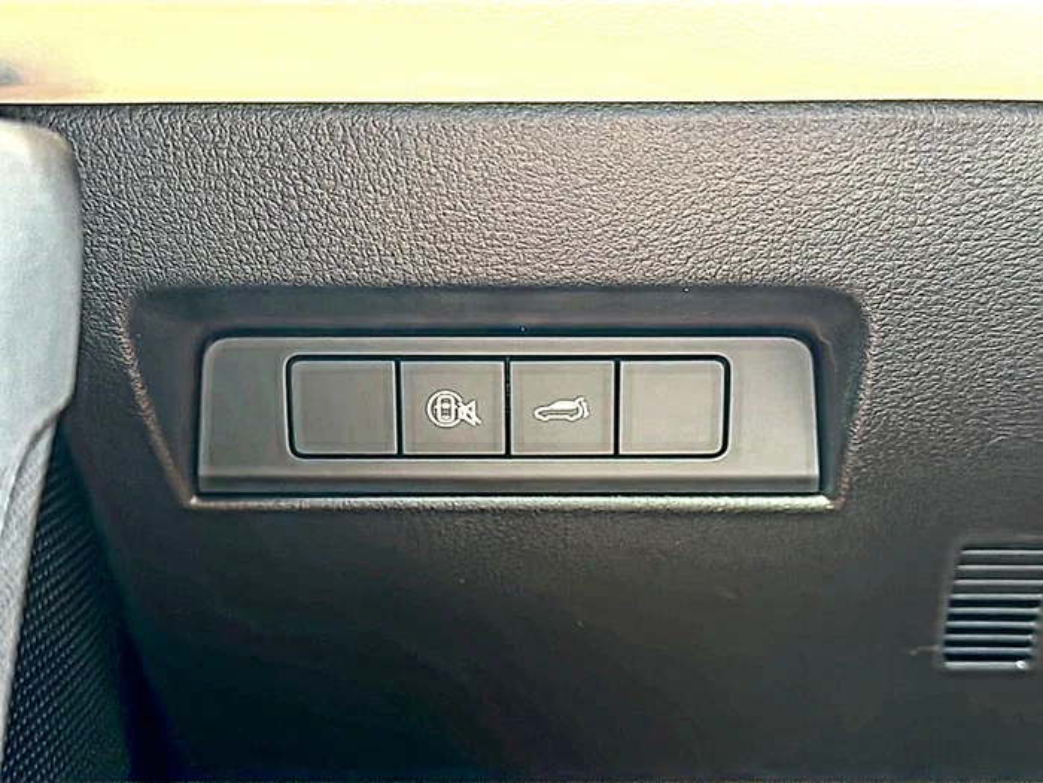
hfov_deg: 50.1
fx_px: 1115
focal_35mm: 37
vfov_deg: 38.7
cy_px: 392
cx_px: 522
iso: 160
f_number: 1.78
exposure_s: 1/46
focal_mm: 6.86
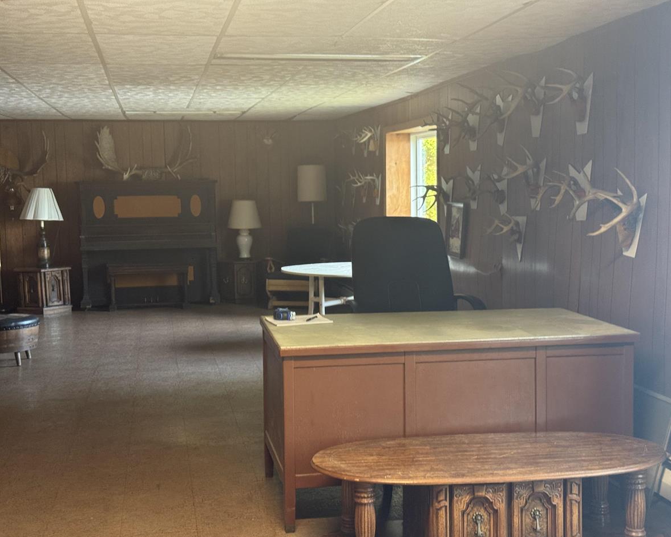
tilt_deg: -6.8
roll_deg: +1.1
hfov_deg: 36.6
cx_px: 355
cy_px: 272
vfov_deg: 29.7
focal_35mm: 51
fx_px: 1013
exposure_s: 1/40
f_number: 1.78
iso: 200
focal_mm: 6.76
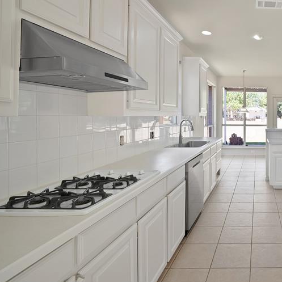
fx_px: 194
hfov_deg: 58.4
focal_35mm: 21
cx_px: 267
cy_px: 120
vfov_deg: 71.7
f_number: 9
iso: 640
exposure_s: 1/13
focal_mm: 12
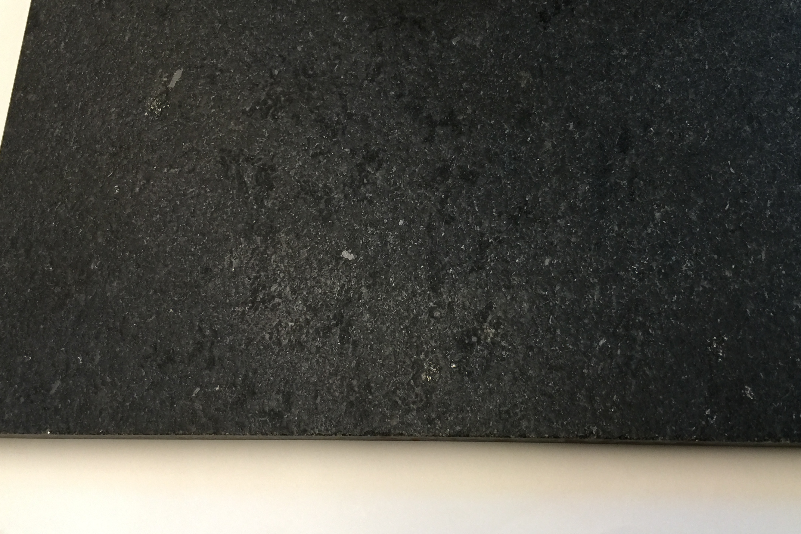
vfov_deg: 35.8
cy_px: 202
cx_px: 441
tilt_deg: -68.8
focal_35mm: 37
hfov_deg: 51.8
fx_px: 823
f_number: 2.2
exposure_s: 1/33
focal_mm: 4.15
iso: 64
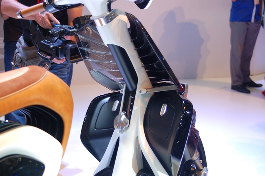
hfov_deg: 37.9
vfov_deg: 25.7
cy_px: 88
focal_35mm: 52
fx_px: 386
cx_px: 132
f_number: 4
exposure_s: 1/180
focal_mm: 35
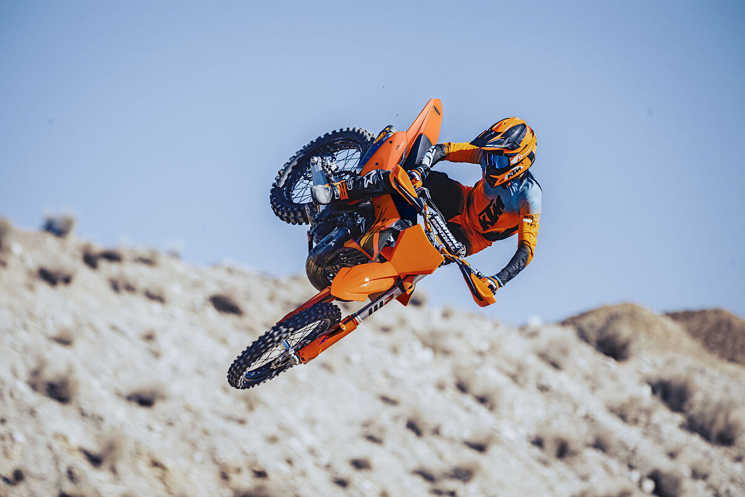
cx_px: 372
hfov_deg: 5.2
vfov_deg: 3.4
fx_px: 8277
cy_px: 248
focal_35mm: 400
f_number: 5.6
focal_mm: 400
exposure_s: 1/1000
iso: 80
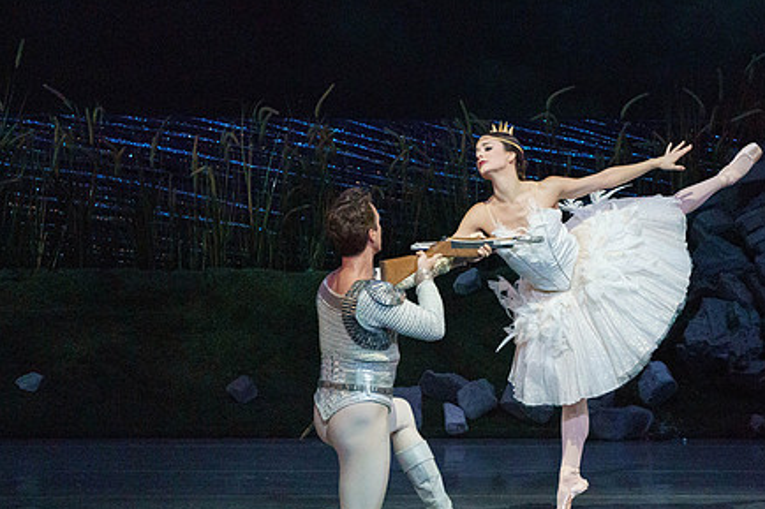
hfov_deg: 4.1
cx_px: 509
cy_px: 293
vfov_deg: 2.8
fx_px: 10599
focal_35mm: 499
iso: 8000
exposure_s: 1/320
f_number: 5.6
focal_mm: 373
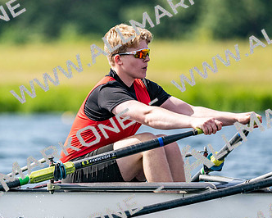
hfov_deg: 2.9
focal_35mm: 656
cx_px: 111
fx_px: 5284
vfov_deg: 2.4
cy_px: 106
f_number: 4.5
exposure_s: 1/2500
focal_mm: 400
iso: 320
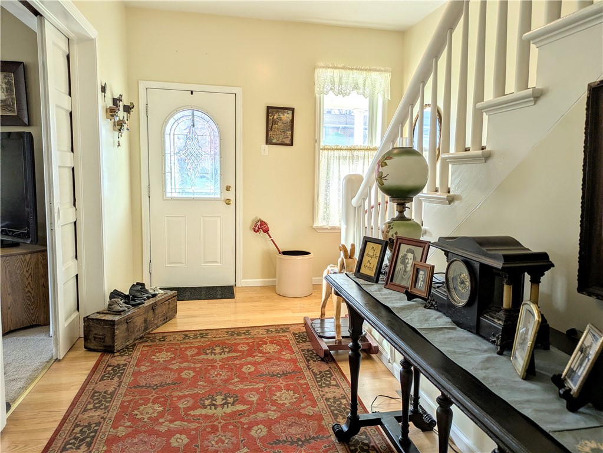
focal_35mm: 25
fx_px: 436
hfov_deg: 69.4
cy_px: 226
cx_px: 302
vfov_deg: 54.9
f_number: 1.89
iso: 54
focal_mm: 5.43
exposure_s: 1/120
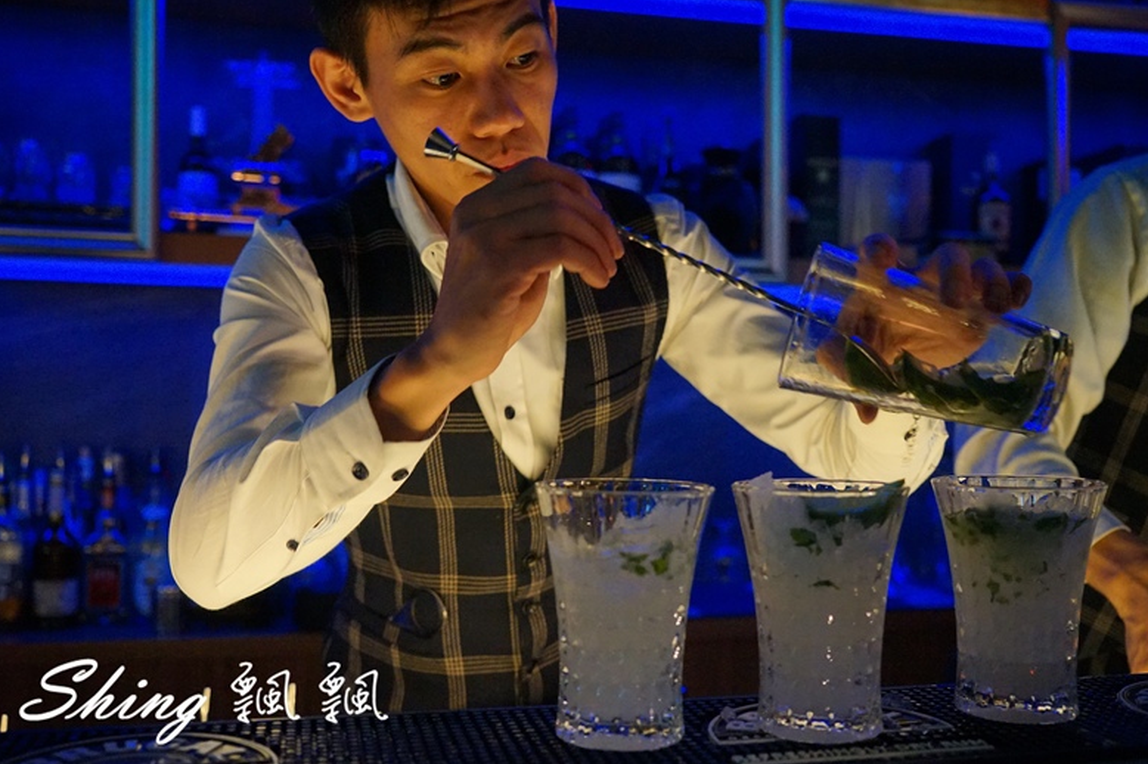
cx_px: 581
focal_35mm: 36
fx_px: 1147
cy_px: 390
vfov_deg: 36.8
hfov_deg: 53.2
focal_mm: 35
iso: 4000
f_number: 4
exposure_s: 1/60
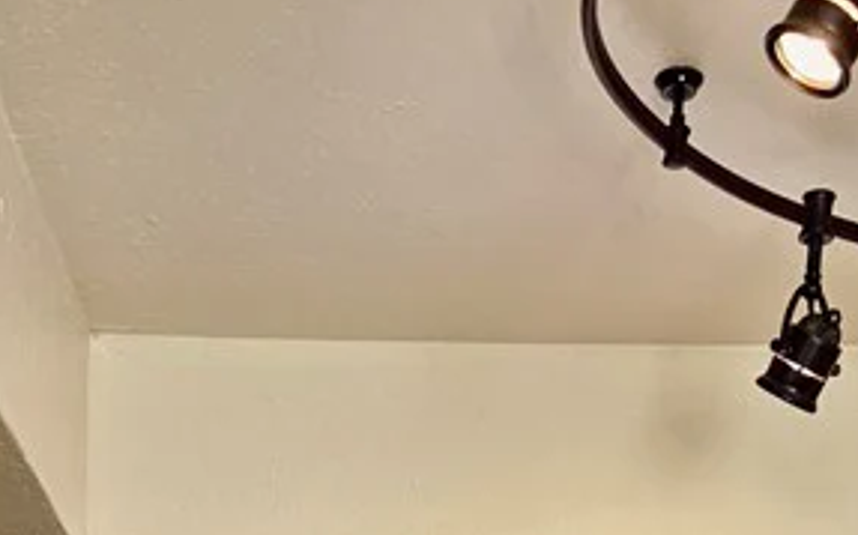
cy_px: 1243
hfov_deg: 23.8
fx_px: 2033
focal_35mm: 87
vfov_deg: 12.2
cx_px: 353
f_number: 1.8
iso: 200
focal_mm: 5.4
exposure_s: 1/120
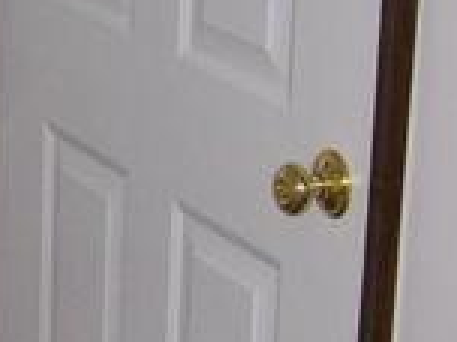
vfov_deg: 9.8
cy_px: 165
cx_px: -227
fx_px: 1994
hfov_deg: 12.4
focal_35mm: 151
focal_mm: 6
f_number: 2.7
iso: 140
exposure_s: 1/64
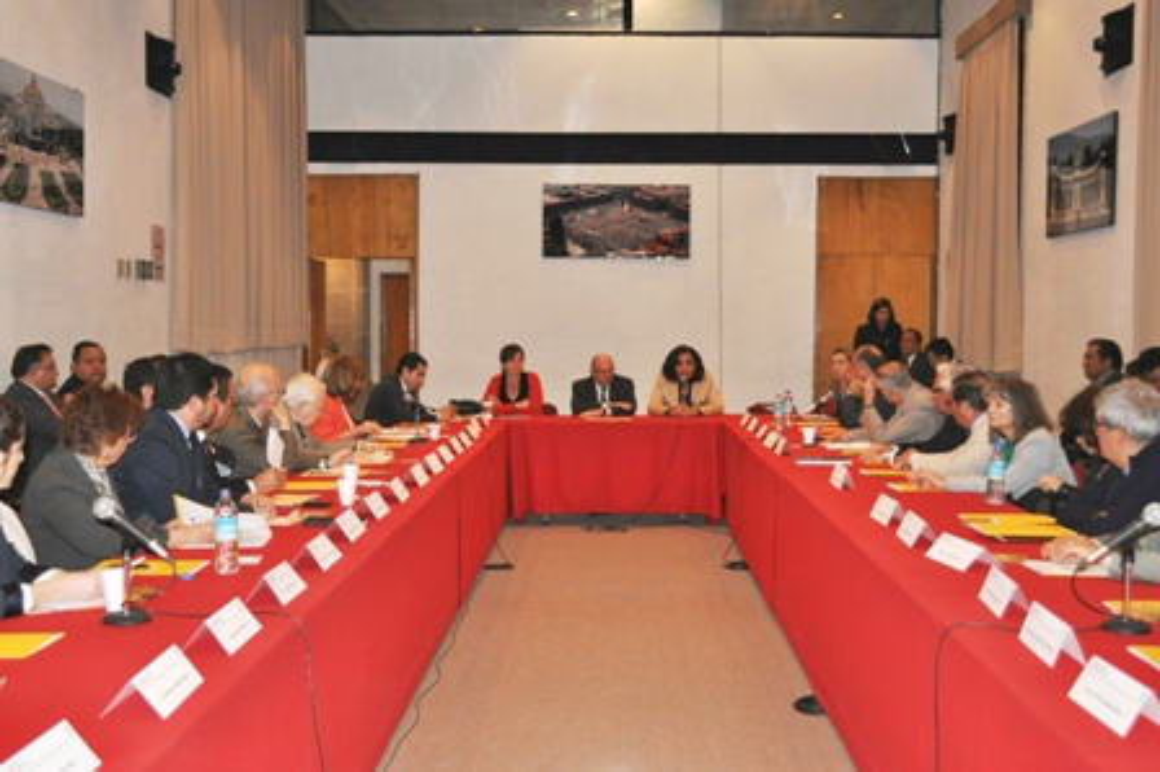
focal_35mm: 45
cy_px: 386
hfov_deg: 43.6
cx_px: 580
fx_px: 1449
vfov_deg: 29.8
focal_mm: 30
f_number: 4.5
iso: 800
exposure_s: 1/60
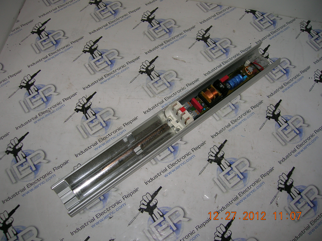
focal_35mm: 34
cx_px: 161
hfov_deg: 54.0
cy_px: 120
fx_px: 316
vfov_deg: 41.7
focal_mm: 5.7
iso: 50
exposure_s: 1/60.1
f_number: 2.9
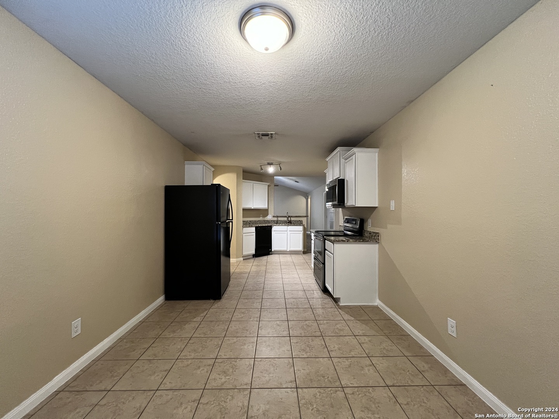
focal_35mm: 13
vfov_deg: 89.9
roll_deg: -1.2
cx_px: 280
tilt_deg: +0.2
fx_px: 210
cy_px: 210
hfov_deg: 106.2
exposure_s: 1/60
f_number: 1.8
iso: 500
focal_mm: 1.57
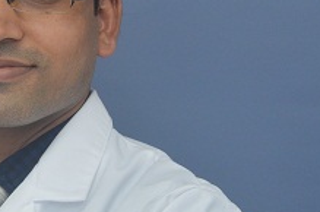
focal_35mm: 157
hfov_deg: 13.0
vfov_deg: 8.7
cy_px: 58
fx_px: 1393
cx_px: 19
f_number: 7.1
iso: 800
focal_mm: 38
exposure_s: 1/50
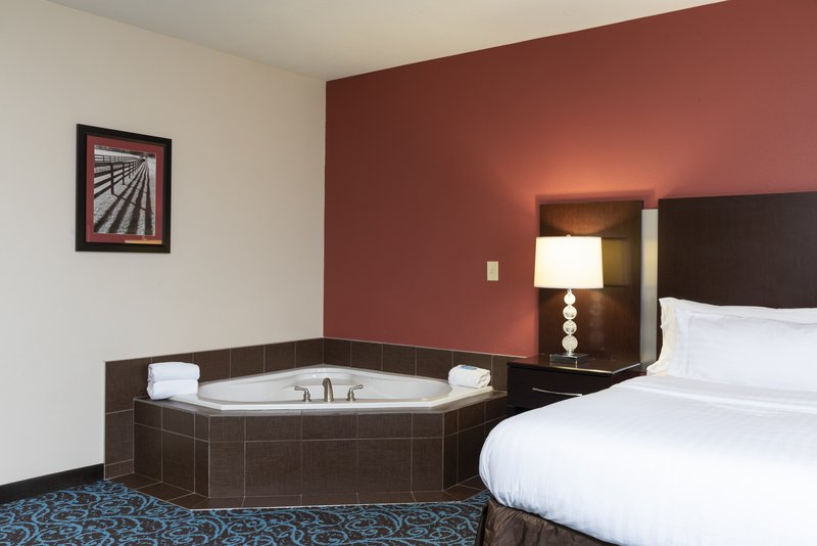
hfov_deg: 60.3
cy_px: 273
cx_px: 408
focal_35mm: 31
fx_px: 704
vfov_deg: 42.4
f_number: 9
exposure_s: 1
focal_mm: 31
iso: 100
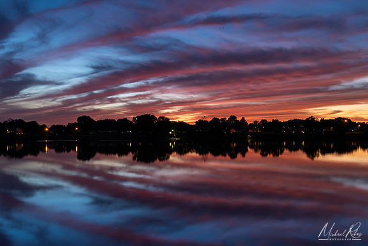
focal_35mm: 36
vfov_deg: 37.1
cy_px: 123
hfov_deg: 53.4
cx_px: 188
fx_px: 365
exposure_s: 2
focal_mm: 35
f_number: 11
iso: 100
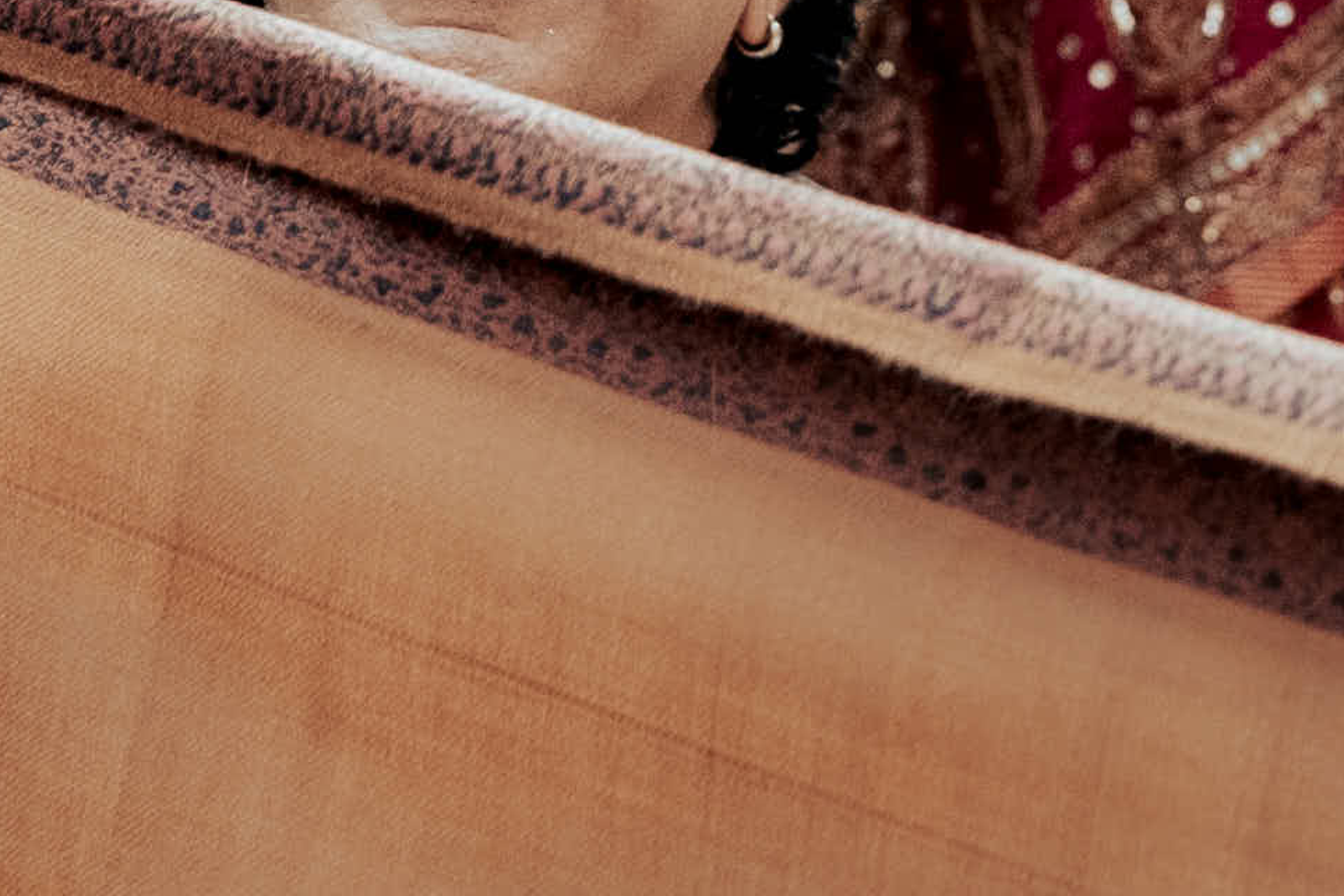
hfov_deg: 9.4
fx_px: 8138
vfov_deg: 6.2
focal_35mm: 218
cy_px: -622
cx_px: 1001
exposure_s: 1/500
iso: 1250
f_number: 3.5
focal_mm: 35
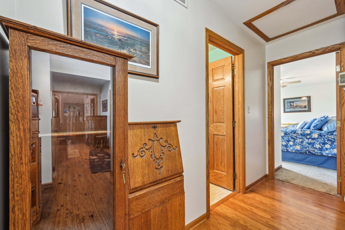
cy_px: 115
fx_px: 134
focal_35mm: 14
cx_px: 172
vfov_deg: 81.2
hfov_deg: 104.3
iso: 800
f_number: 8
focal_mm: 14
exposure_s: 1/13
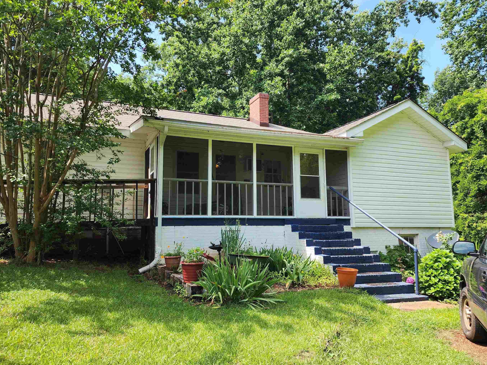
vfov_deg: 53.1
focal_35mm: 26
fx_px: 366
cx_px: 236
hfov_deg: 67.3
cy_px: 187
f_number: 1.8
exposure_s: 1/322
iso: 12
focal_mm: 6.4
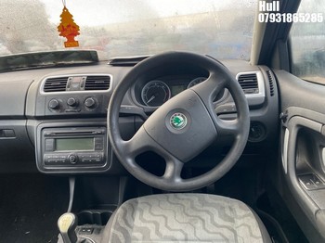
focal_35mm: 26
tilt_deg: -21.5
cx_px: 162
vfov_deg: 53.0
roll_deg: +4.1
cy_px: 122
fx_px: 244
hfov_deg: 67.3
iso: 80
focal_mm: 4.25
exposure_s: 1/122
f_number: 1.8
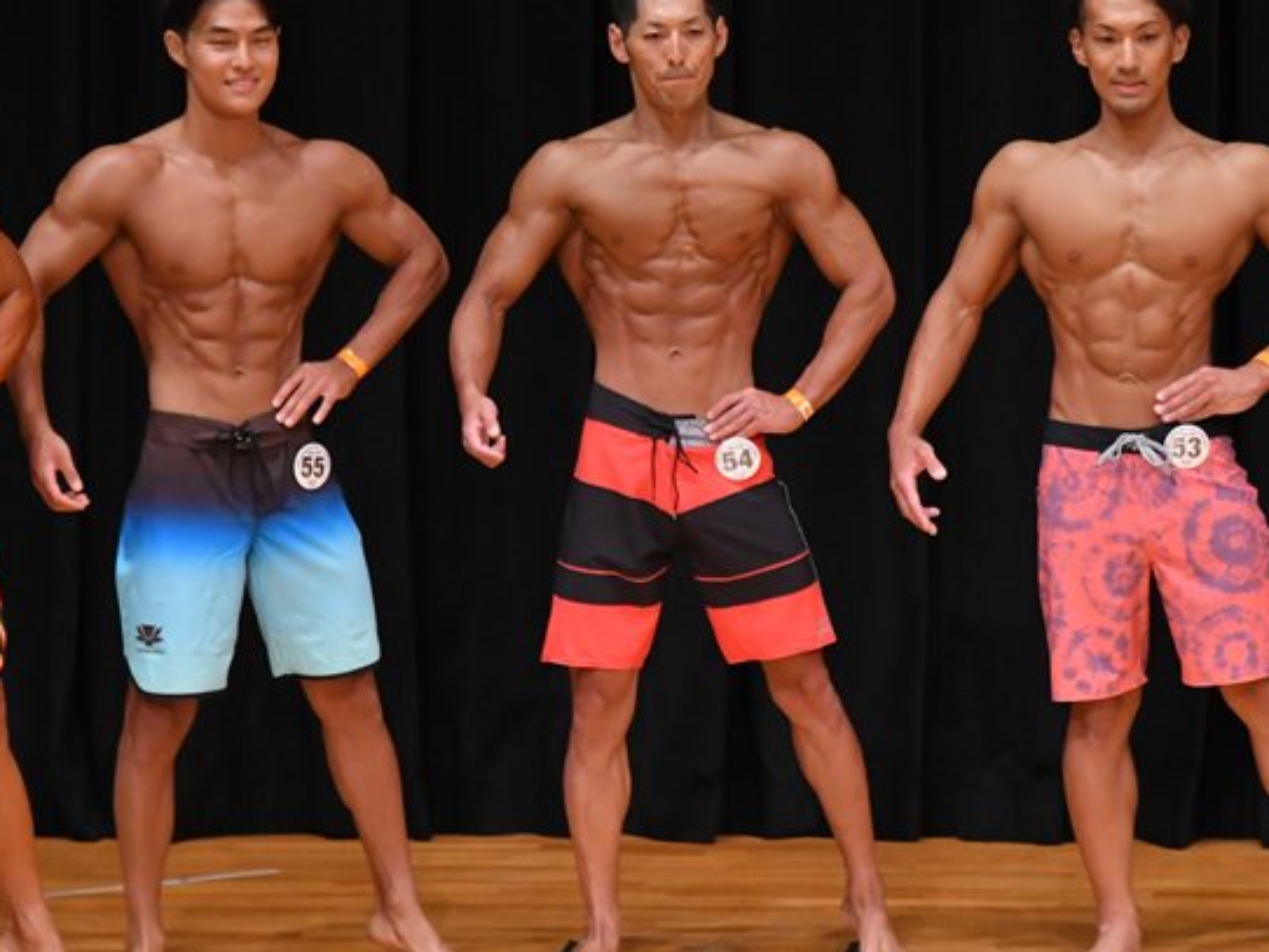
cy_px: 435
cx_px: 896
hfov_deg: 4.8
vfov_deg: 3.6
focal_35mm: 412
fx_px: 15110
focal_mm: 200
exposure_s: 1/400
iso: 4000
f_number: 5.6
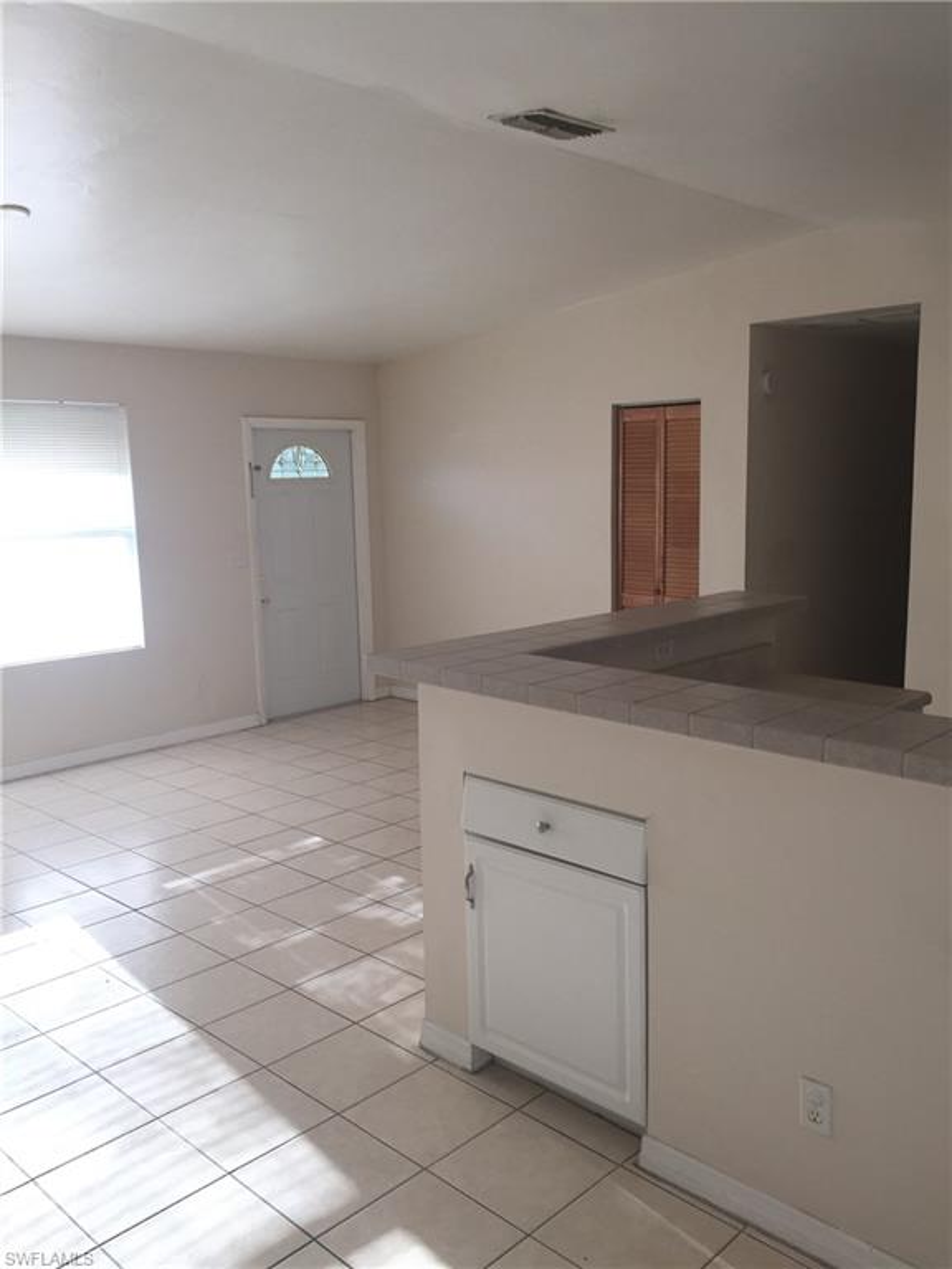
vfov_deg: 61.7
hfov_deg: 48.2
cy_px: 634
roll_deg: +2.4
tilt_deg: -7.6
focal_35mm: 29
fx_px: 1063
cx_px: 476
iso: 50
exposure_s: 1/120
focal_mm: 4.15
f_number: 2.2
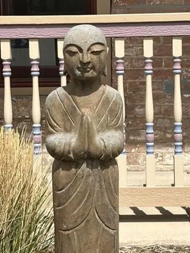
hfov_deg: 18.6
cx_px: 106
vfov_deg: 24.6
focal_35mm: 79
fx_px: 578
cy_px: 91
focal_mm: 6.86
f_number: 1.78
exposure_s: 1/3356
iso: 80
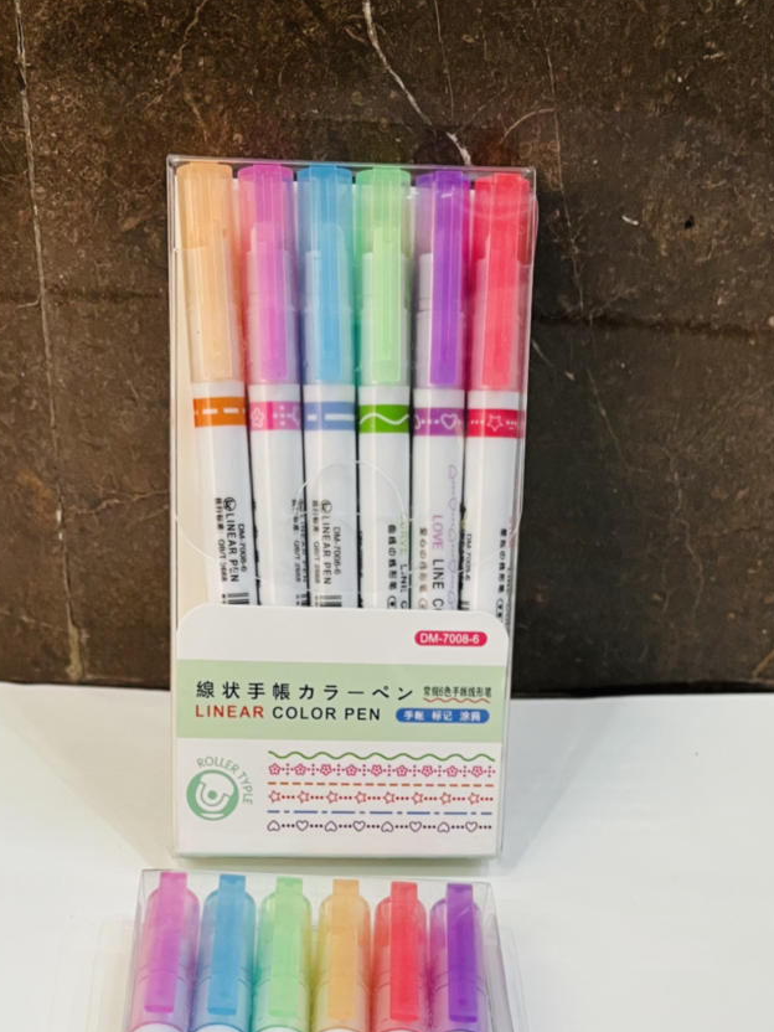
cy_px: 886
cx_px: 372
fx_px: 1491
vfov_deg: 36.3
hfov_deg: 29.1
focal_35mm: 50
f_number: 1.6
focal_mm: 5.1
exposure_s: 1/50
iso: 100
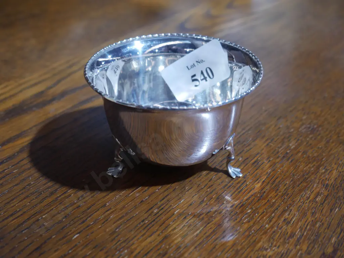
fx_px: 497
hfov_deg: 38.2
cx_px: 172
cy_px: 129
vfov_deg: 29.1
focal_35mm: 50
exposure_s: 1/60
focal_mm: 25
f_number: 5.3
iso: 800
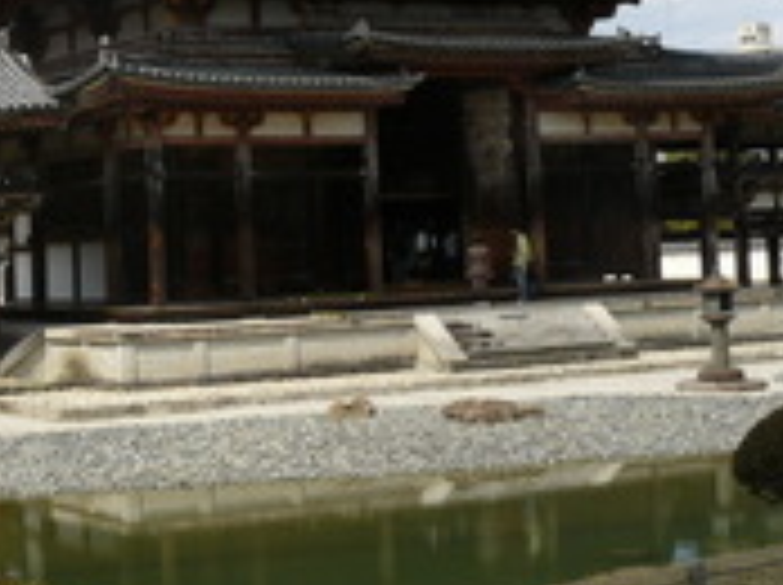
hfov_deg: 22.1
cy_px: 128
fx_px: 1965
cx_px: 99
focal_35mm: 87
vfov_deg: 16.8
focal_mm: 6
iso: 100
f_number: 5.6
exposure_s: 1/400
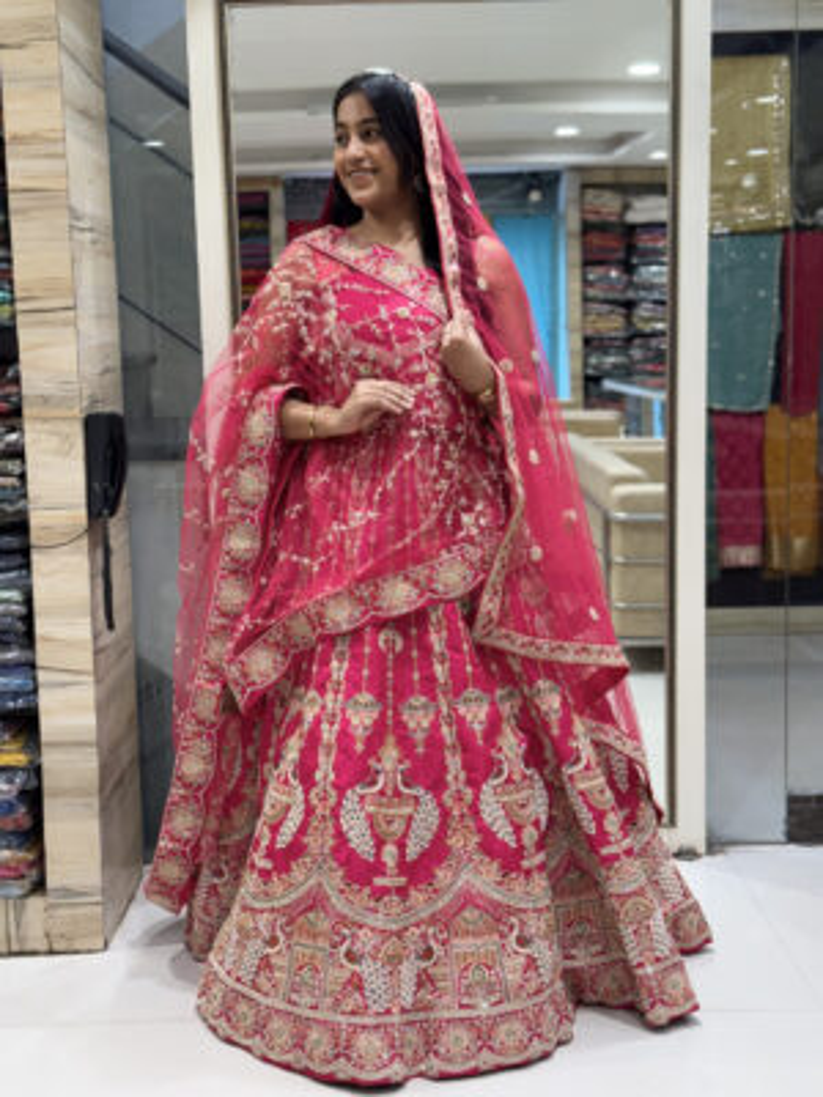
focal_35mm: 48
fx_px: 1522
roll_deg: +0.9
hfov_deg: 30.3
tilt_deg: -7.8
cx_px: 412
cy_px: 548
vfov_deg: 39.7
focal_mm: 6.76
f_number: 1.78
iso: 80
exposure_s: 1/100
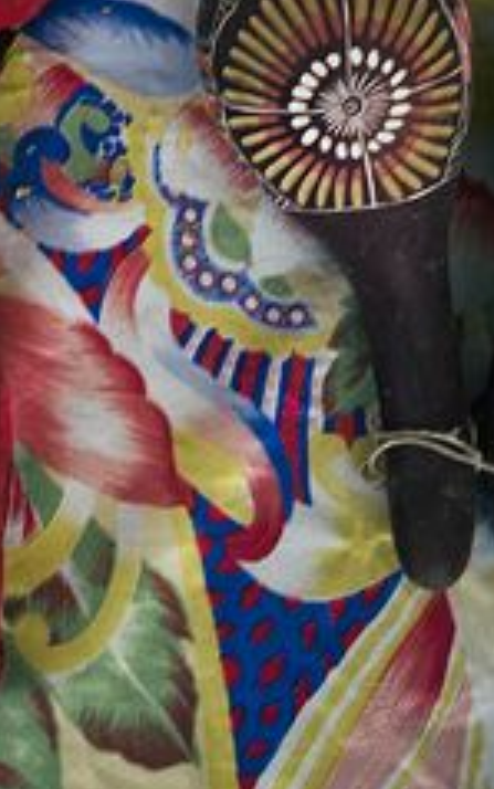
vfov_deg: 20.9
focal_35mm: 96
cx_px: -272
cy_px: 0
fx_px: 2065
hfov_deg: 12.8
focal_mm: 28
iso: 800
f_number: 1.8
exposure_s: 1/40
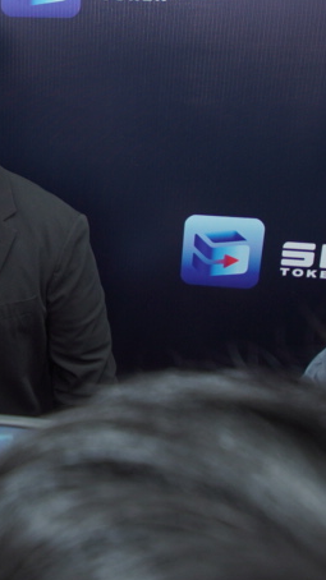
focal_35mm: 56
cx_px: -60
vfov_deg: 37.0
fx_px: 862
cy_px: 213
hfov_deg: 20.1
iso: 100
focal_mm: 10
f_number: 2.8
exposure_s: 1/125
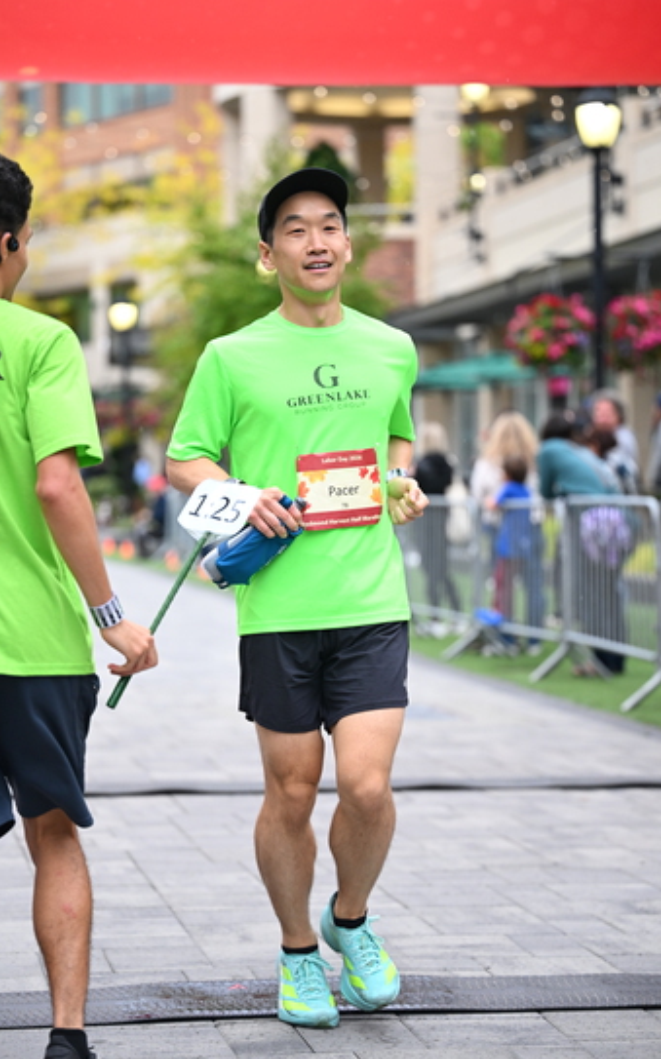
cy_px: 527
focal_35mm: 95
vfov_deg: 21.9
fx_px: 2740
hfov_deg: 13.8
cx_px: 317
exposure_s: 1/1250
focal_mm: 92
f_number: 2.8
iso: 1250
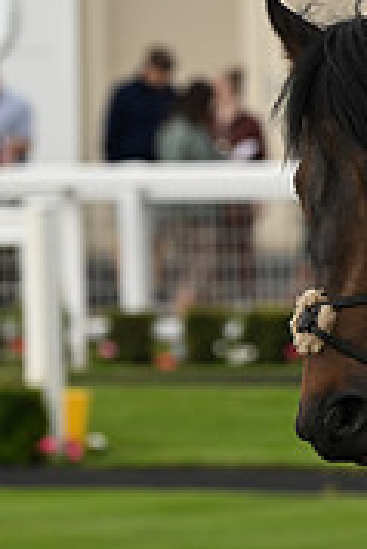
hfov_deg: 2.4
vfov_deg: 3.6
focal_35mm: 570
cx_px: 867
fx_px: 8699
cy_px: 17
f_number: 5.6
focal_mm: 175
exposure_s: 1/640
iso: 500
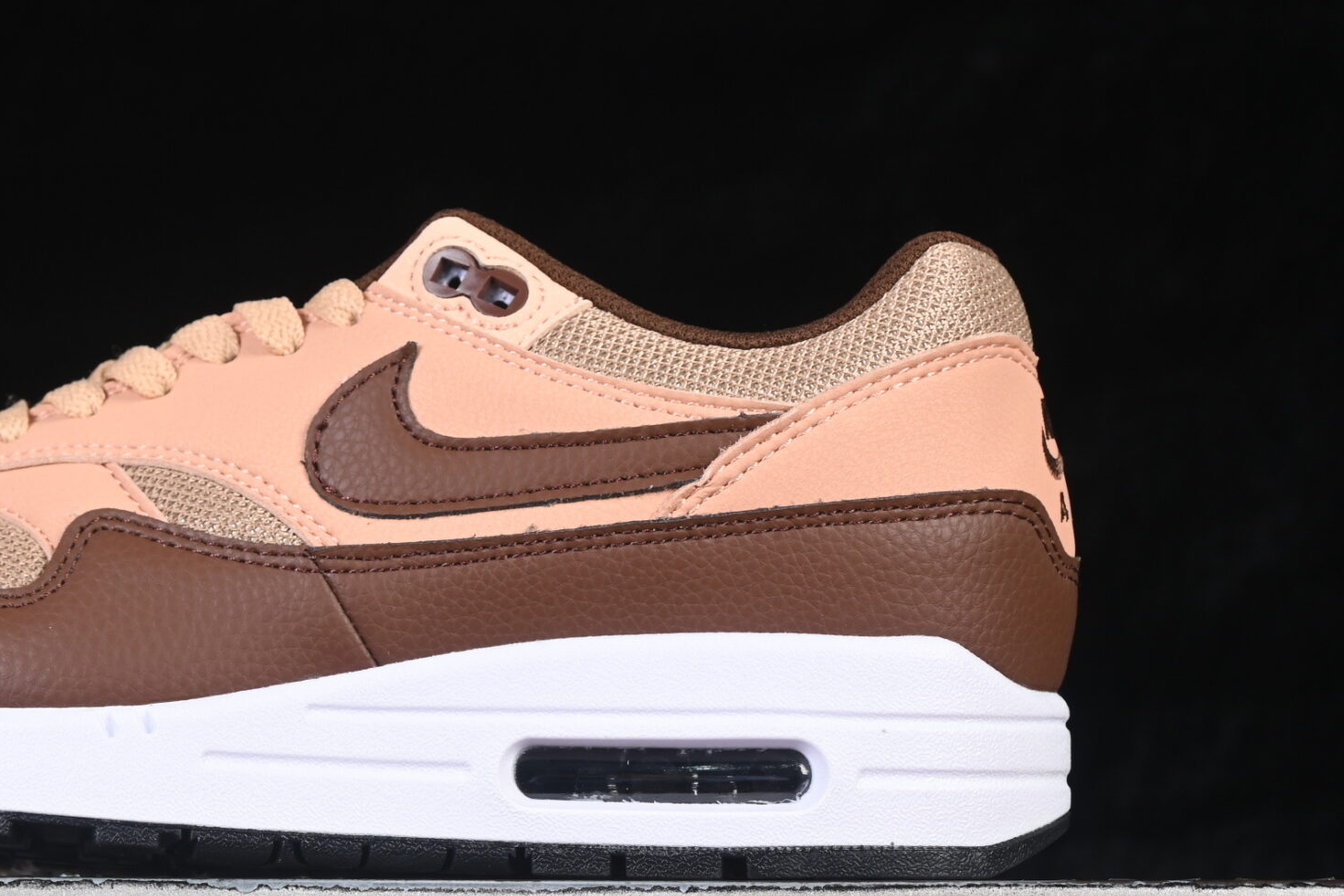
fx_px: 4928
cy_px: 388
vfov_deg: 10.4
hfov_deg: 15.5
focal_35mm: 132
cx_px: 337
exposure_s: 1/60
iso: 160
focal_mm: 50
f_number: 7.1
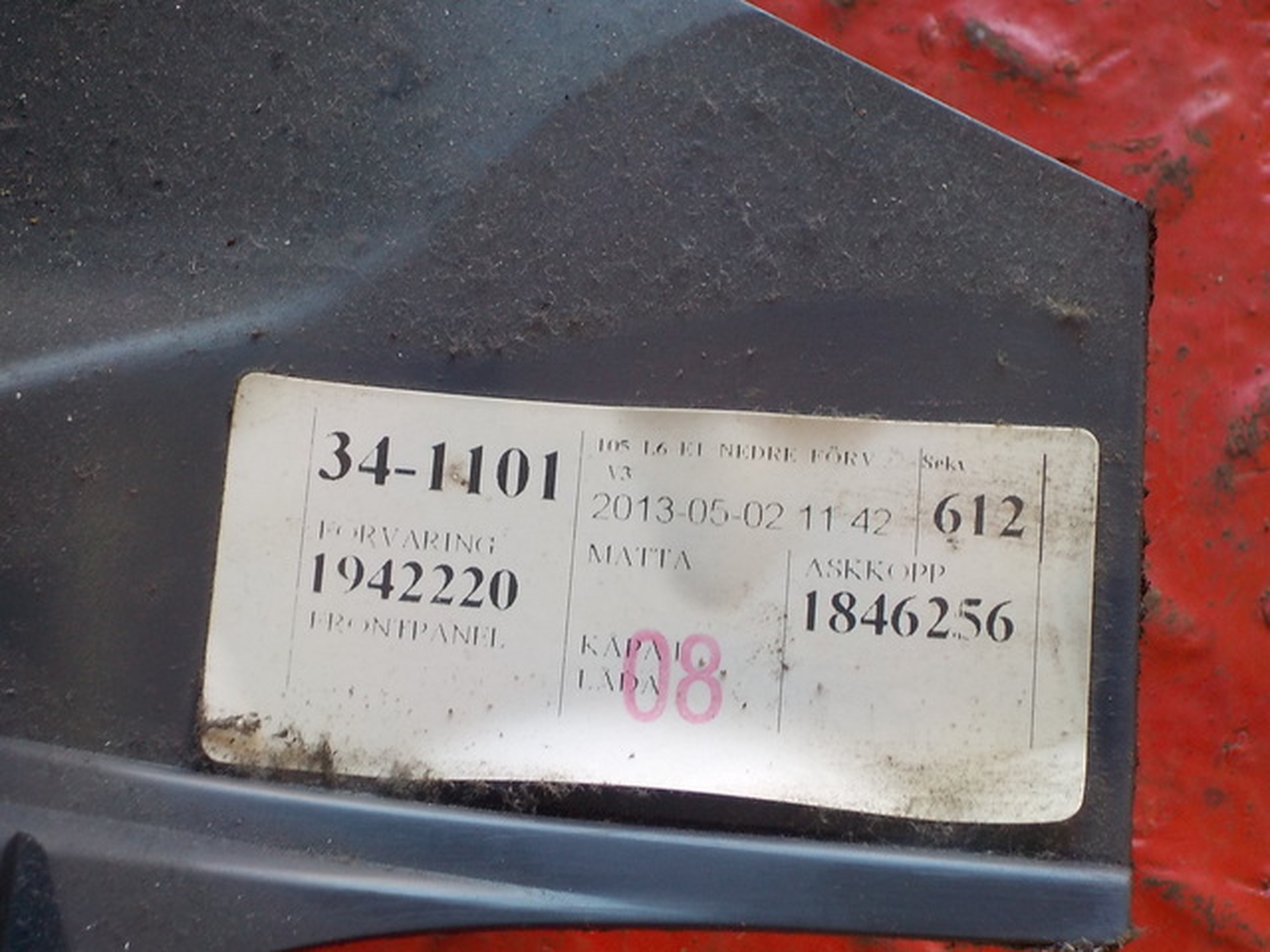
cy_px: 476
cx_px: 635
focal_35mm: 58
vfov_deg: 25.2
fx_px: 2128
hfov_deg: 33.2
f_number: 4.7
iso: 160
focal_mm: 7.9
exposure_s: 1/30
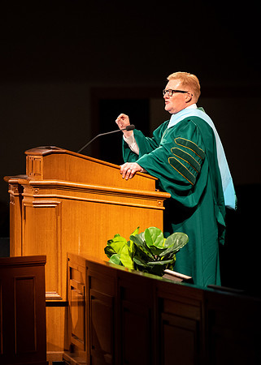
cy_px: 229
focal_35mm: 368
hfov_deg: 3.9
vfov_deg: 5.5
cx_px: 29
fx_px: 3818
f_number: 2.8
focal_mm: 200
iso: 1250
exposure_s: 1/200
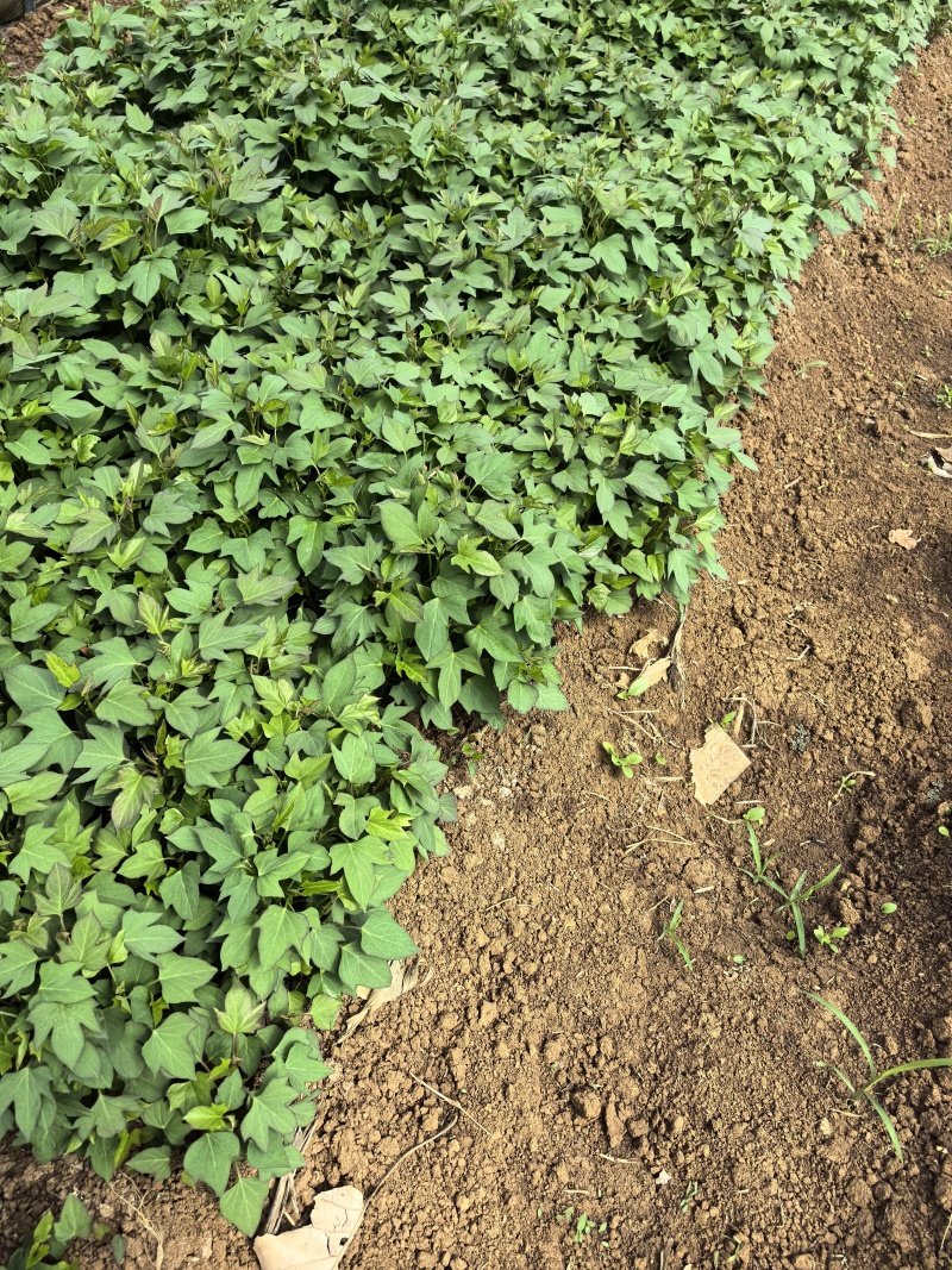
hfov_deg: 51.3
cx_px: 476
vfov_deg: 65.3
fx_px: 990
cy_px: 635
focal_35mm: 27
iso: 320
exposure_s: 1/3831
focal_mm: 6.98
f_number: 2
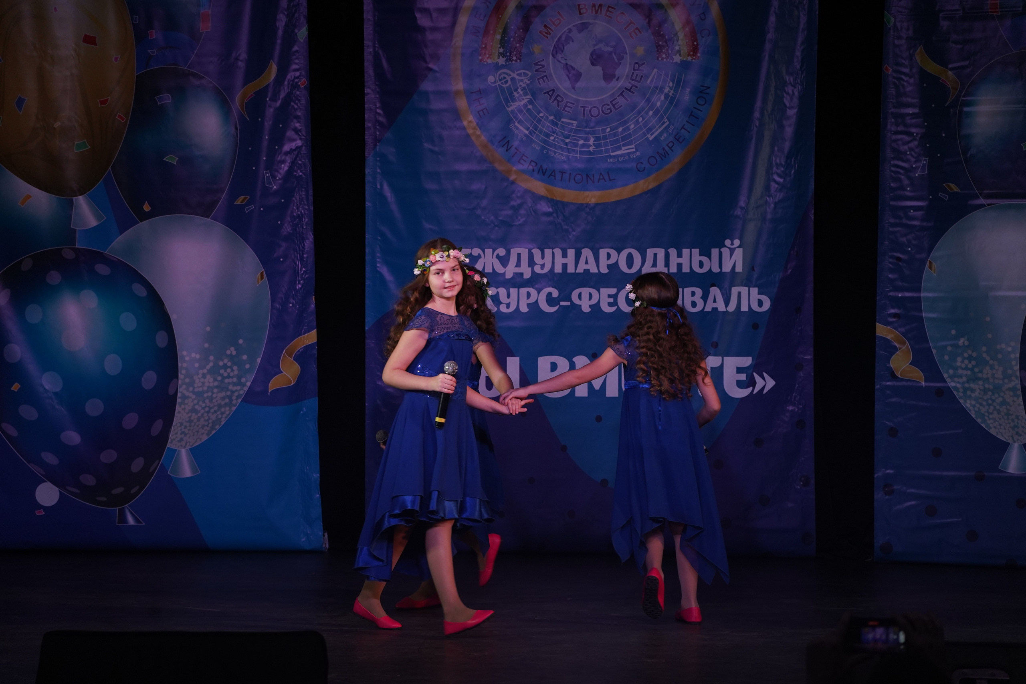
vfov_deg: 11.0
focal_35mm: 125
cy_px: 342
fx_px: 3562
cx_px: 513
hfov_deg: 16.4
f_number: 5.6
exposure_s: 1/250
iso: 1600
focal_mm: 125
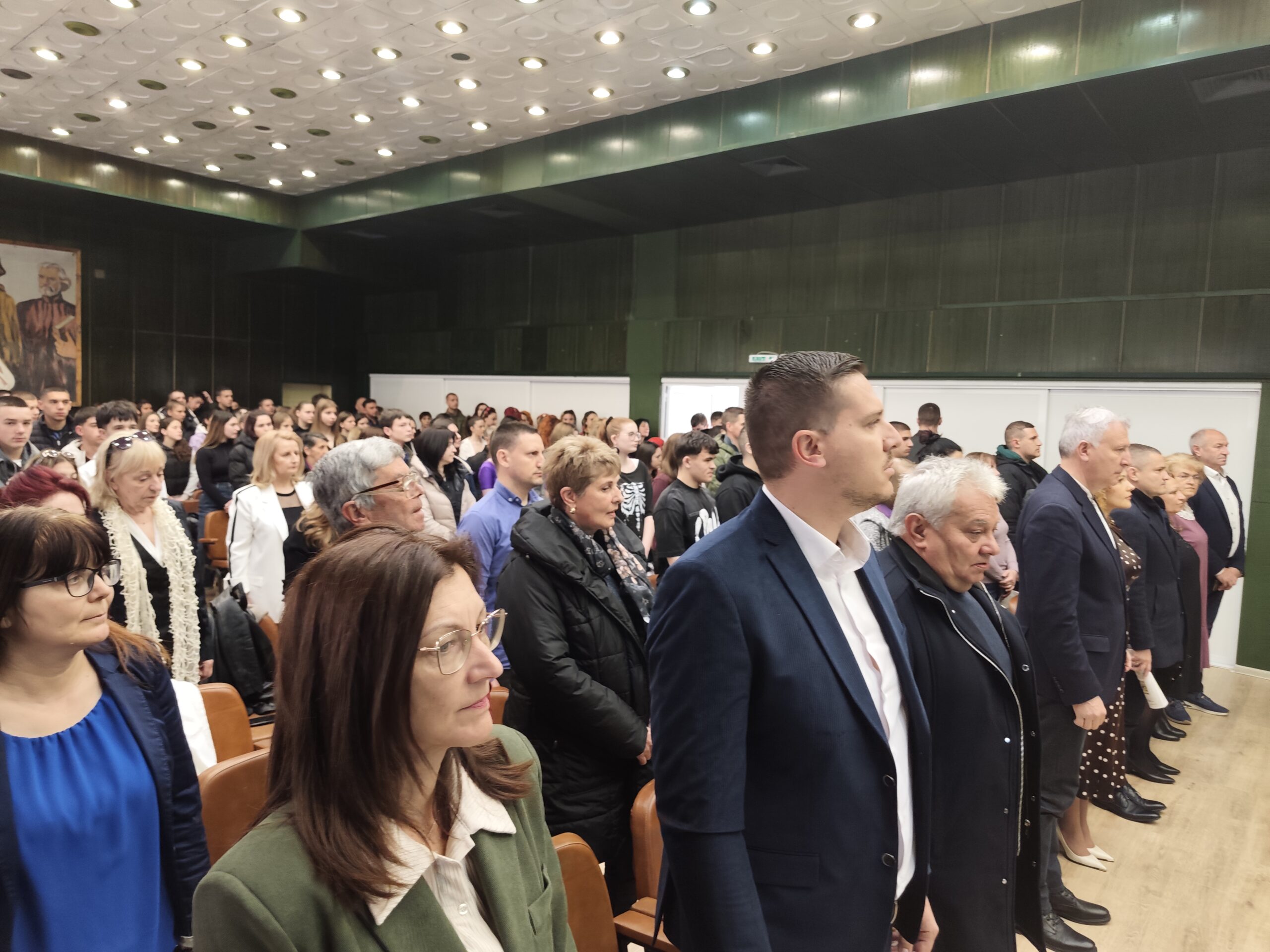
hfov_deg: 73.9
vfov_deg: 58.9
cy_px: 476
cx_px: 635
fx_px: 844
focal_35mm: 23
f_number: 1.7
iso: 500
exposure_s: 1/33.3
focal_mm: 6.07
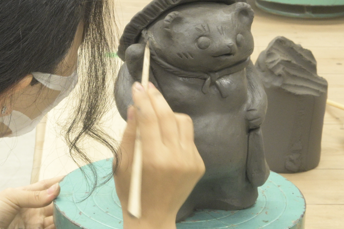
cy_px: 88
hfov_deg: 14.0
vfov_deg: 9.4
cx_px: 57
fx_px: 1395
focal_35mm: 146
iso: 5000
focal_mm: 50
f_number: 18
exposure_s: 1/20
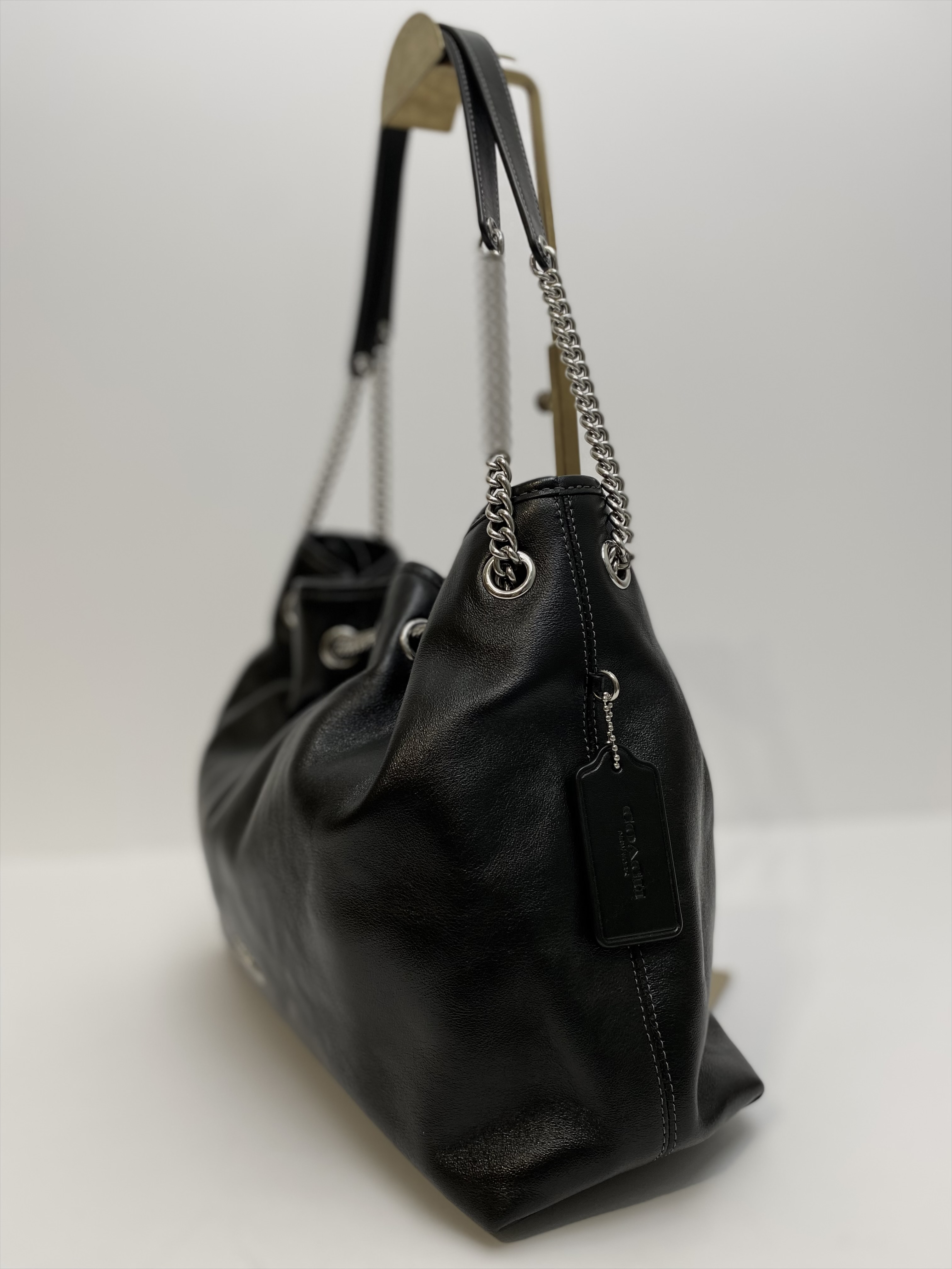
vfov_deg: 67.3
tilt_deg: -1.7
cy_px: 634
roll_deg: +3.3
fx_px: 953
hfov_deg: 53.1
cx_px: 476
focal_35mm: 26
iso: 100
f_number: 1.8
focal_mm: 4.25
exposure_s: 1/100
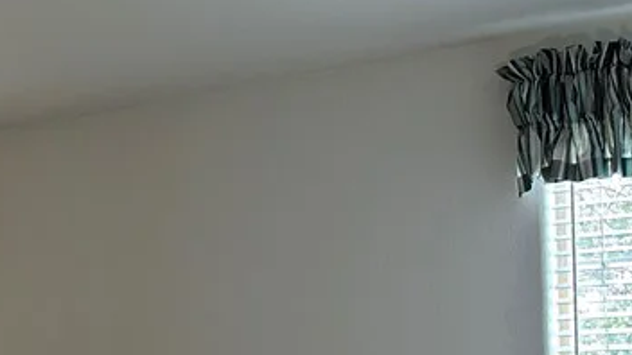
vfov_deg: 15.6
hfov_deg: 23.5
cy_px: 355
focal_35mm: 76
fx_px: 1274
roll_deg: -0.1
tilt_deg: +2.9
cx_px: -255
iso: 125
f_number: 1.78
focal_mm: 6.86
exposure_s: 1/60
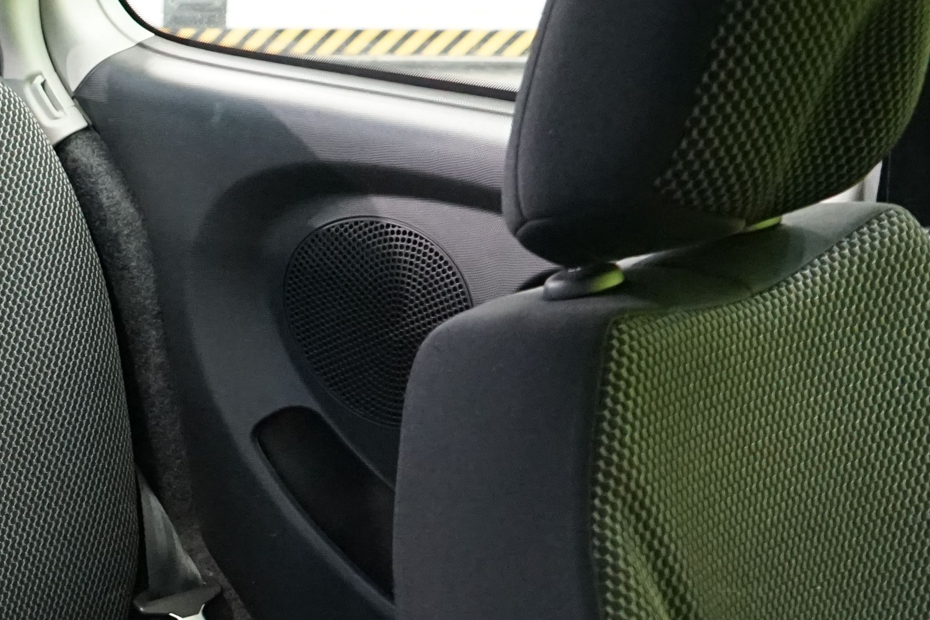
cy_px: 910
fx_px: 2351
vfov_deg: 14.1
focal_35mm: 91
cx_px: -169
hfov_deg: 20.9
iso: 5000
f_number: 5.6
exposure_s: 1/30
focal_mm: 30
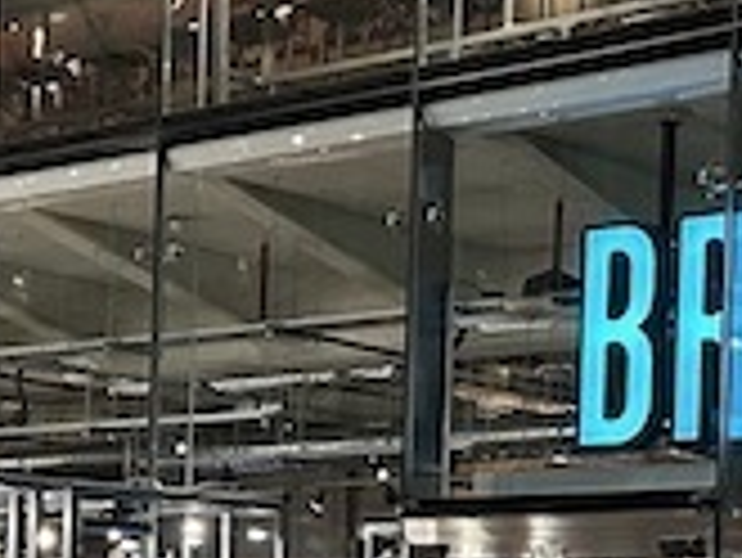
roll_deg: -1.8
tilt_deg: +1.4
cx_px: 369
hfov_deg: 18.5
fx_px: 2274
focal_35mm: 106
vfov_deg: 13.7
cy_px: 598
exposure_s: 1/60
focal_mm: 6.86
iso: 800
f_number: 1.78
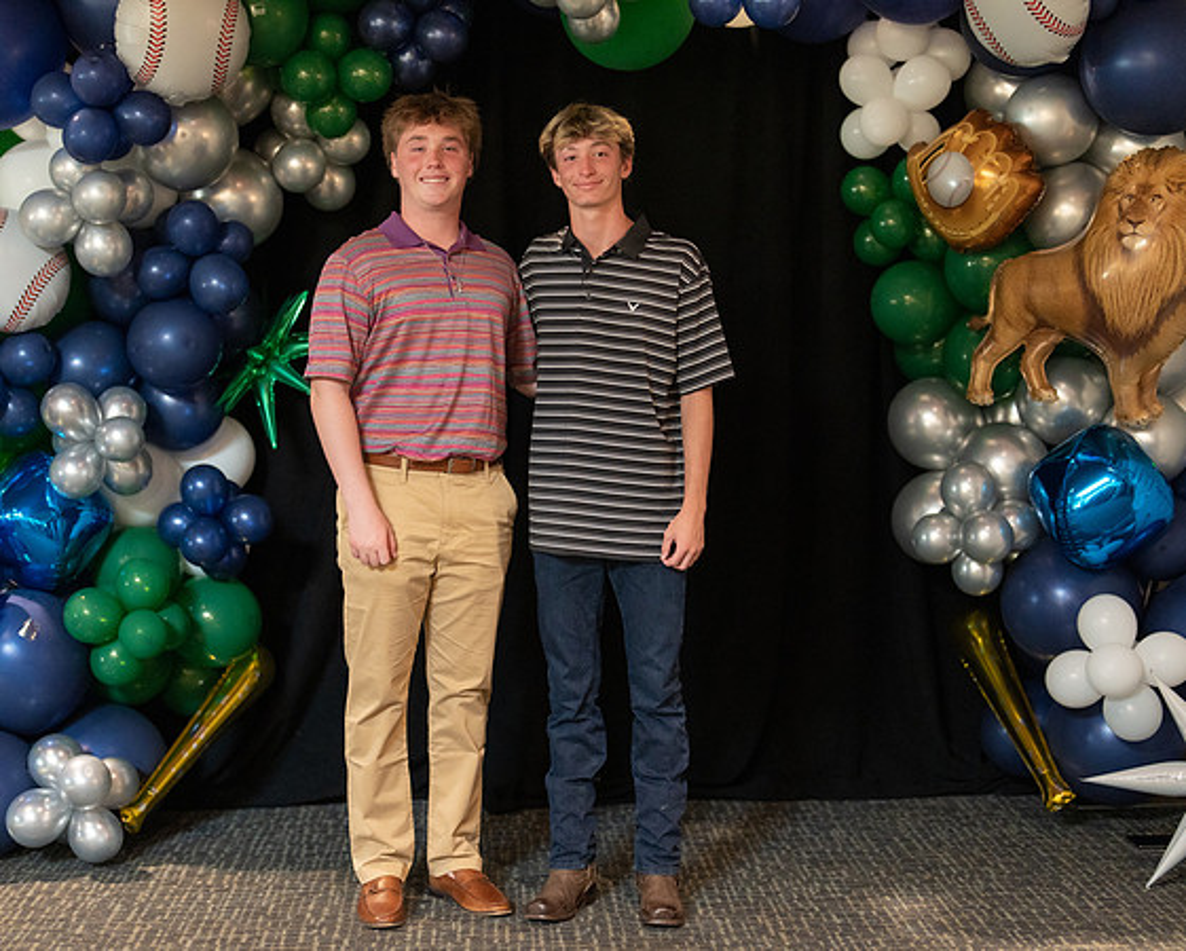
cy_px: 503
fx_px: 2103
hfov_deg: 31.5
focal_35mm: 60
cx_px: 534
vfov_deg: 25.5
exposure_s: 1/320
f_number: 1.2
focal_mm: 50
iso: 1600
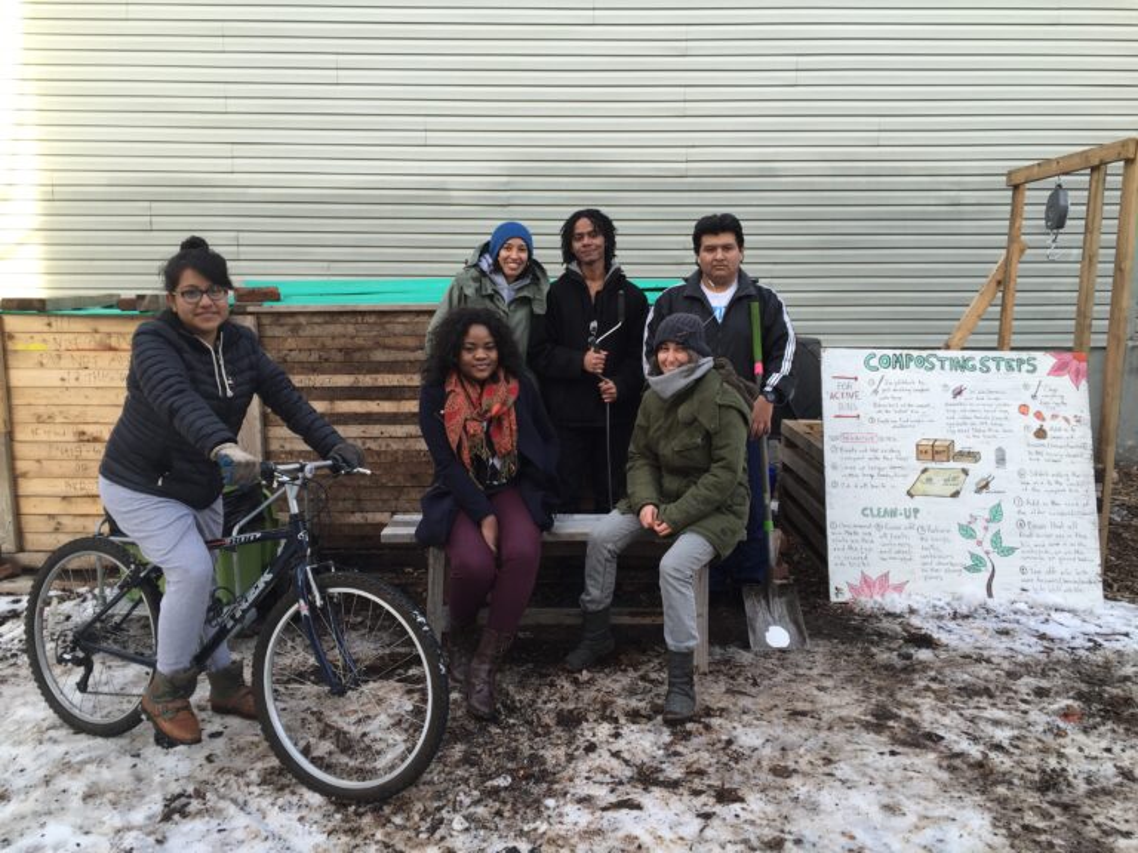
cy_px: 426
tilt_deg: -8.2
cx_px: 569
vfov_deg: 48.2
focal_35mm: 29
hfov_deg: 61.7
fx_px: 953
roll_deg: +1.6
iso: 32
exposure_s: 1/122
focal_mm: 4.15
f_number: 2.2
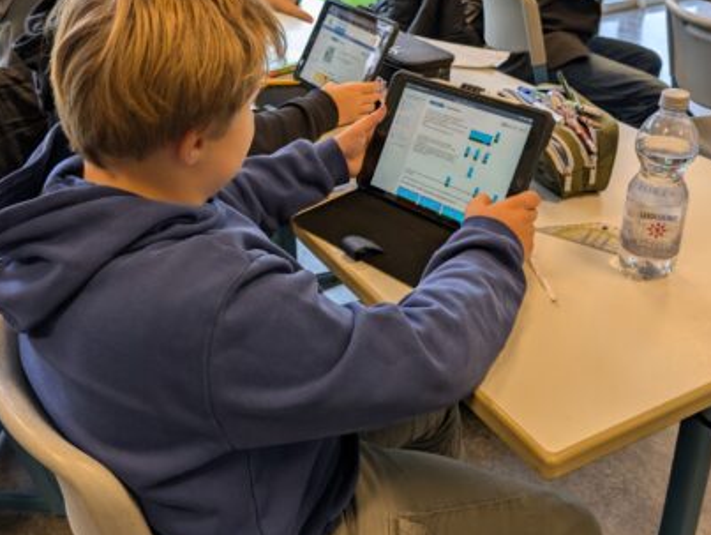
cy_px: 131
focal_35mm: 38
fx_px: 781
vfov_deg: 36.8
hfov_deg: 48.7
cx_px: 296
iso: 27
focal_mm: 6.9
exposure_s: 1/46.5
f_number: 1.68
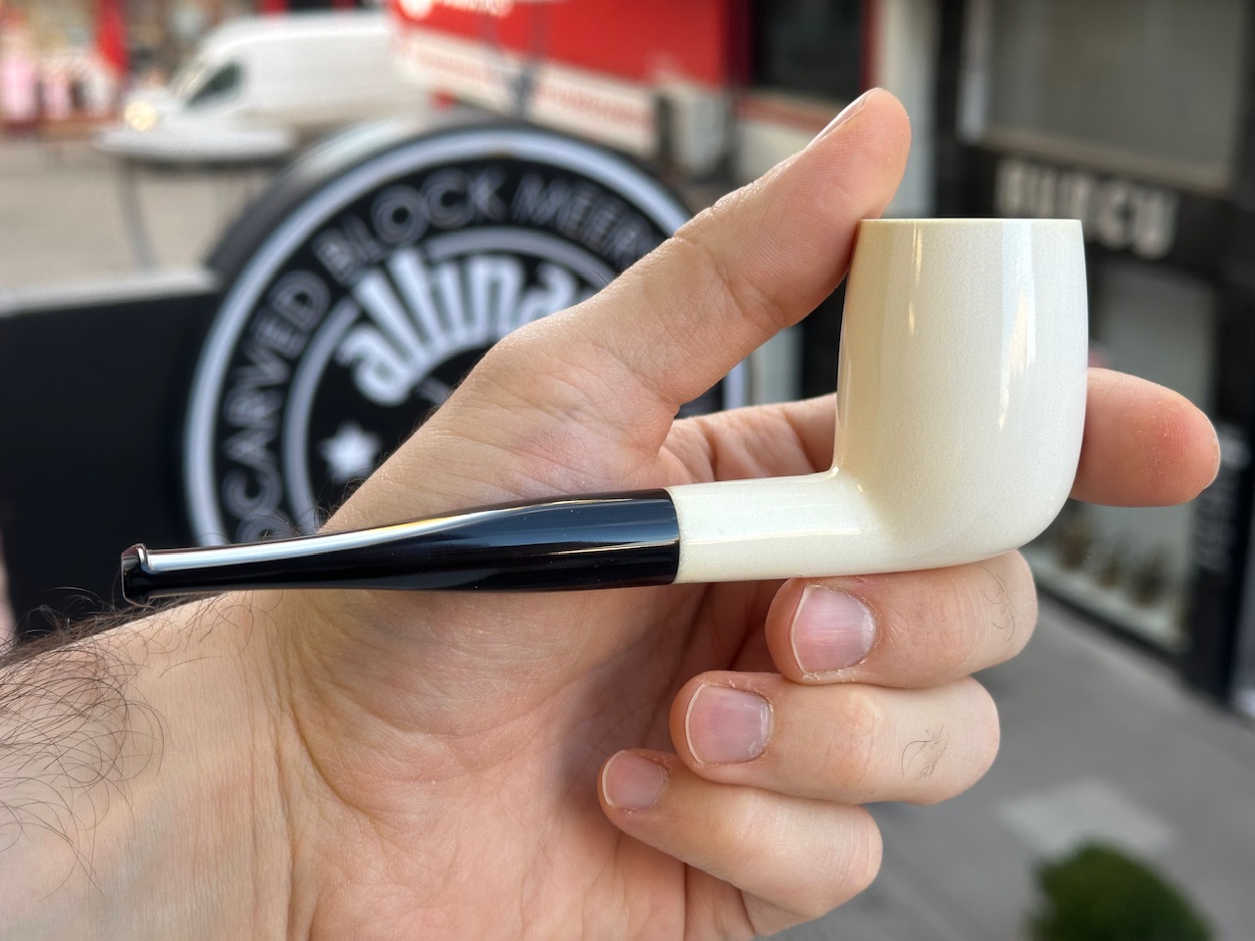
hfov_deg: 39.7
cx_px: 628
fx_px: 1740
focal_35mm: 48
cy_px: 470
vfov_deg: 30.3
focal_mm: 6.86
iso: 50
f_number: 1.78
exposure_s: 1/129
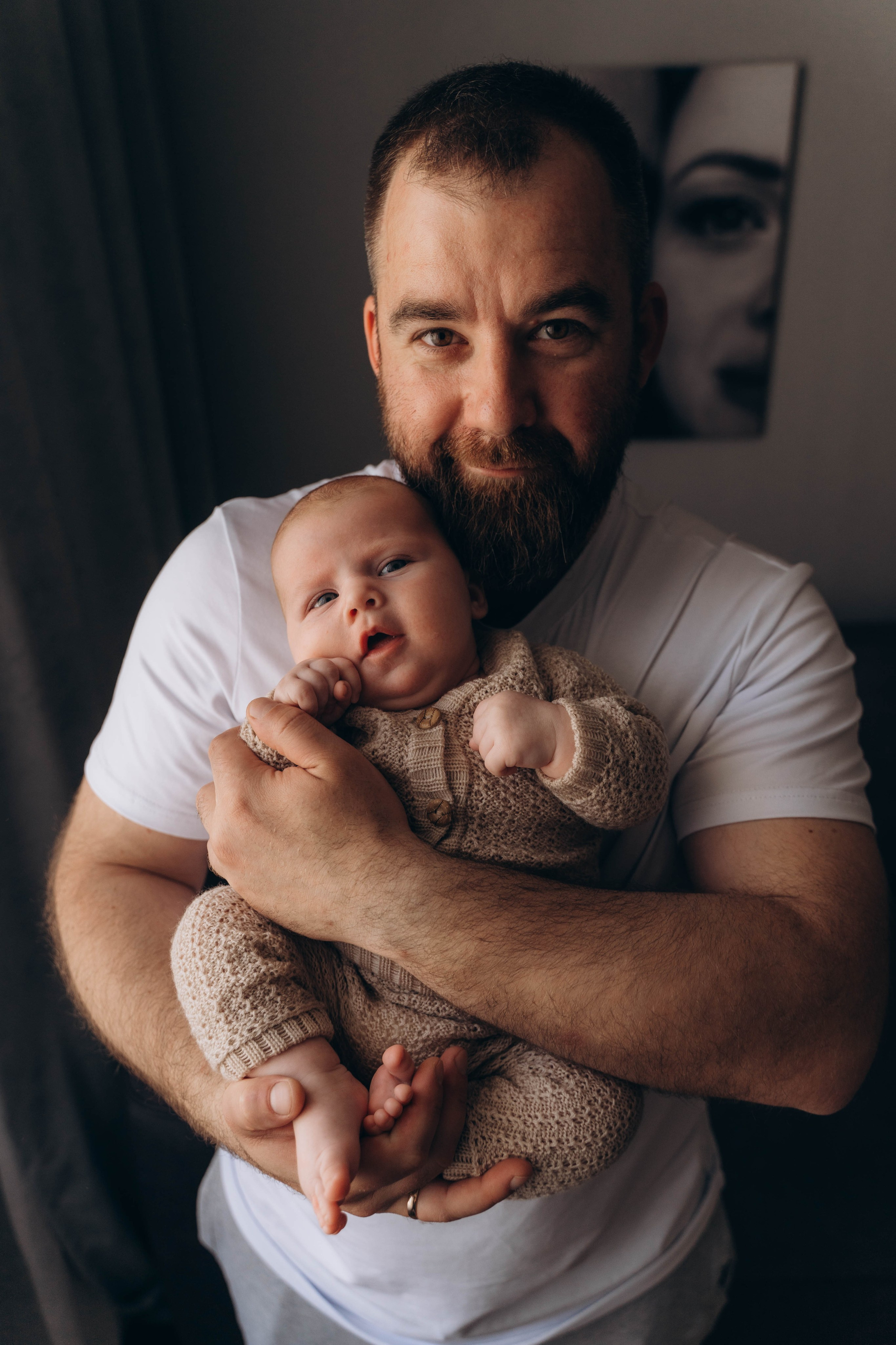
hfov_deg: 45.0
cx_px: 448
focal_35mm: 29
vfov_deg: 63.7
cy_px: 672
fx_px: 1083
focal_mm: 29
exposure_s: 1/125
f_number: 3.5
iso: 250
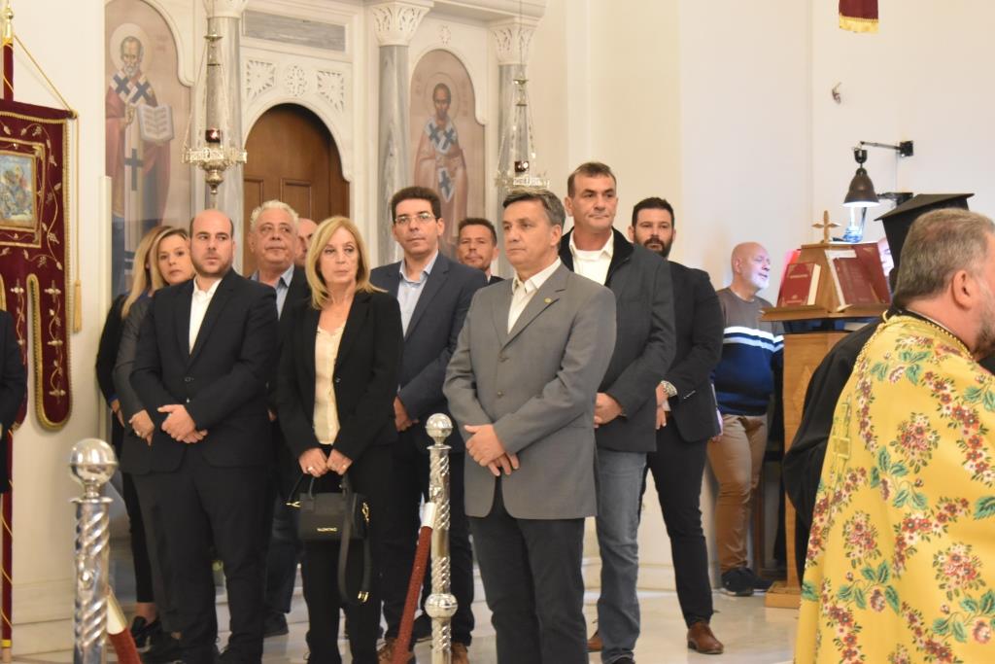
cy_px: 332
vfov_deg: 16.6
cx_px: 498
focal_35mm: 82
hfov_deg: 24.6
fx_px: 2280
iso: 3200
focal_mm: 55
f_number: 5.6
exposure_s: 1/30
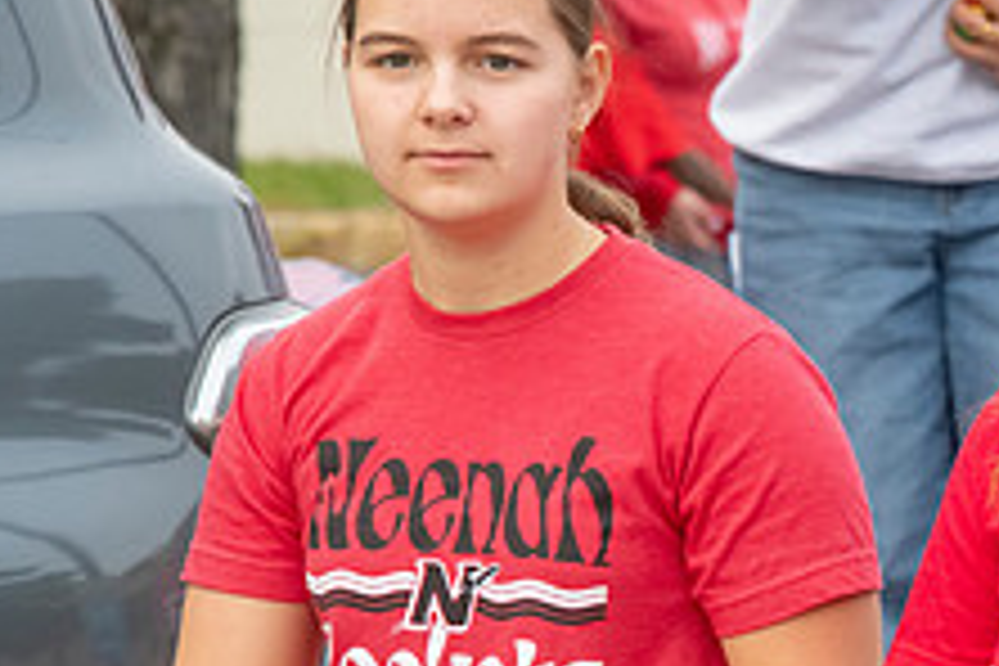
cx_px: 1282
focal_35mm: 549
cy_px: 655
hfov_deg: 3.7
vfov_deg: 2.5
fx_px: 15234
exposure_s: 1/250
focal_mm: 210
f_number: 11
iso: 3200
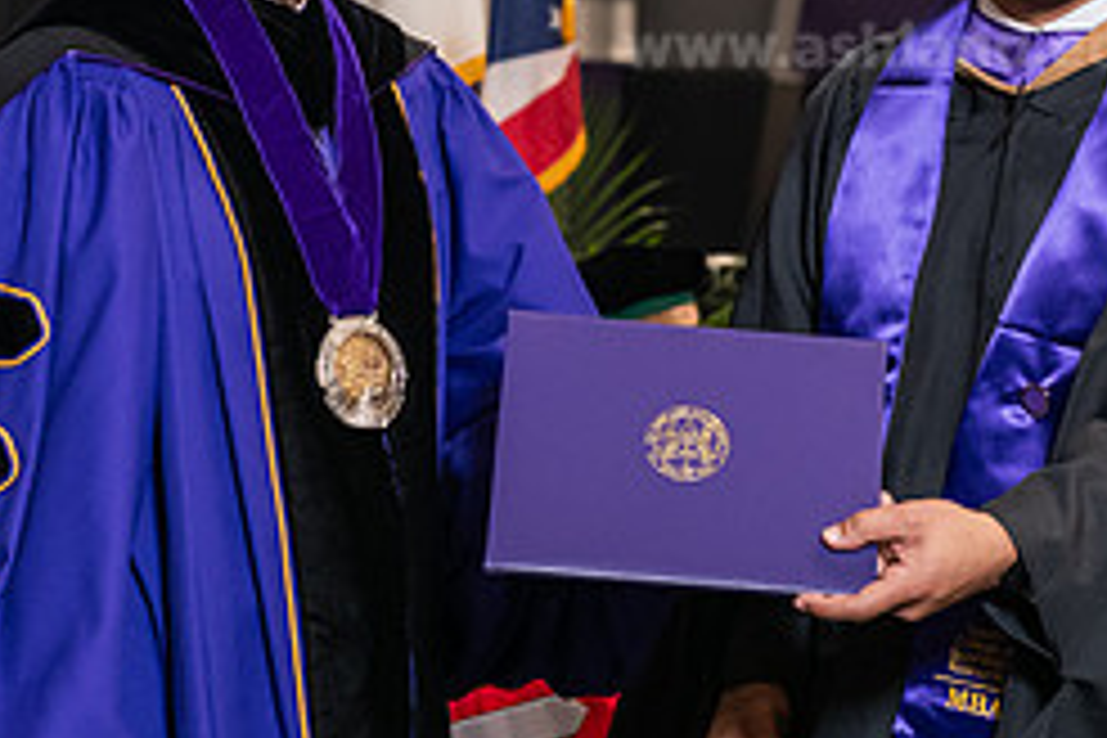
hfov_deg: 12.4
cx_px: 418
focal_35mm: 165
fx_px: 5073
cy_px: 142
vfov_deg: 8.3
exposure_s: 1/125
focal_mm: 70
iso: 2000
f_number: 5
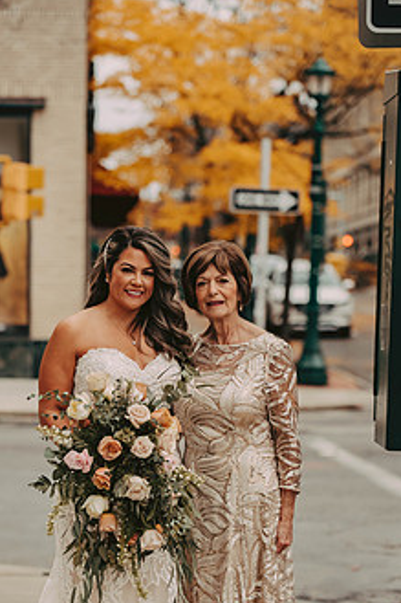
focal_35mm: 130
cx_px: 172
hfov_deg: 10.5
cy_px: 405
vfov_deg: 15.7
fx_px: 2174
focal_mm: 95
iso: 1250
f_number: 3.2
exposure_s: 1/3200
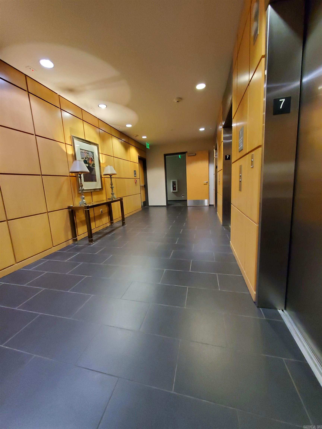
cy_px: 214
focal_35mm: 13
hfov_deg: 89.9
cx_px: 161
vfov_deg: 106.2
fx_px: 161
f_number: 2.2
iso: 640
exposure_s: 1/30
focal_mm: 1.8
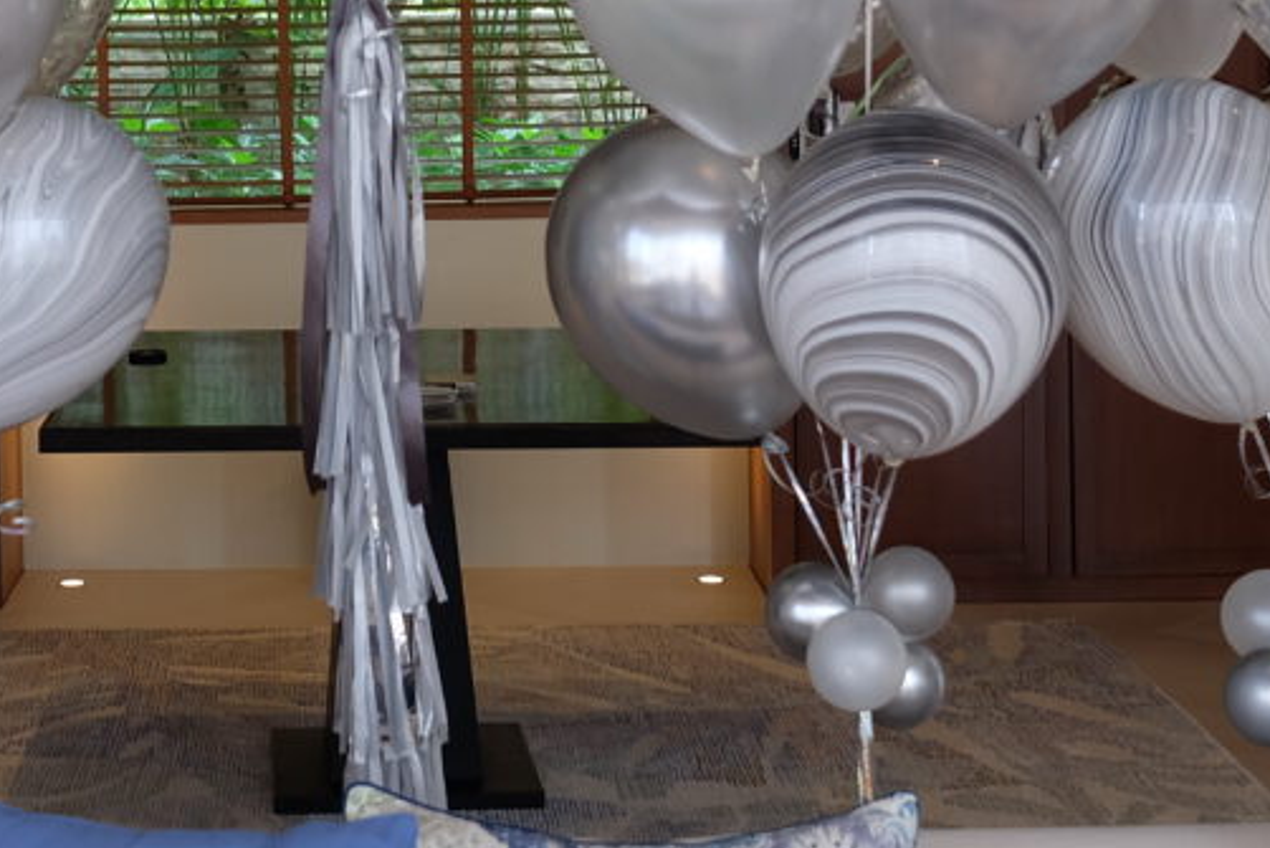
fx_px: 3035
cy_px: -23
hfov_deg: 23.3
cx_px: 286
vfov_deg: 15.6
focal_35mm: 86
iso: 320
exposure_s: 1/30
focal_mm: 24
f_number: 4
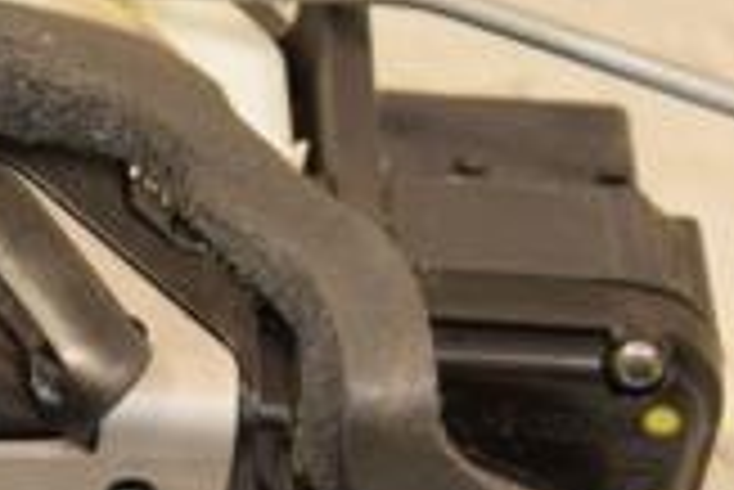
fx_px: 8999
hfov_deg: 4.7
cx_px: 140
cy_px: 310
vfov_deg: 3.1
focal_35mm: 441
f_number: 5.6
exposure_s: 1/200
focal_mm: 80
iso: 800
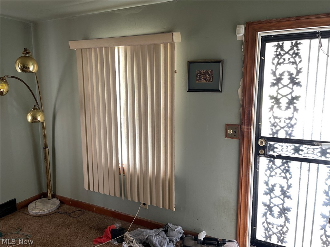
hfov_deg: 67.3
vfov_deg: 53.1
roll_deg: +0.2
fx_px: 248
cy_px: 124
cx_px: 165
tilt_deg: -8.1
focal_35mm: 26
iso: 125
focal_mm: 4.2
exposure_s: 1/60
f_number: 1.6
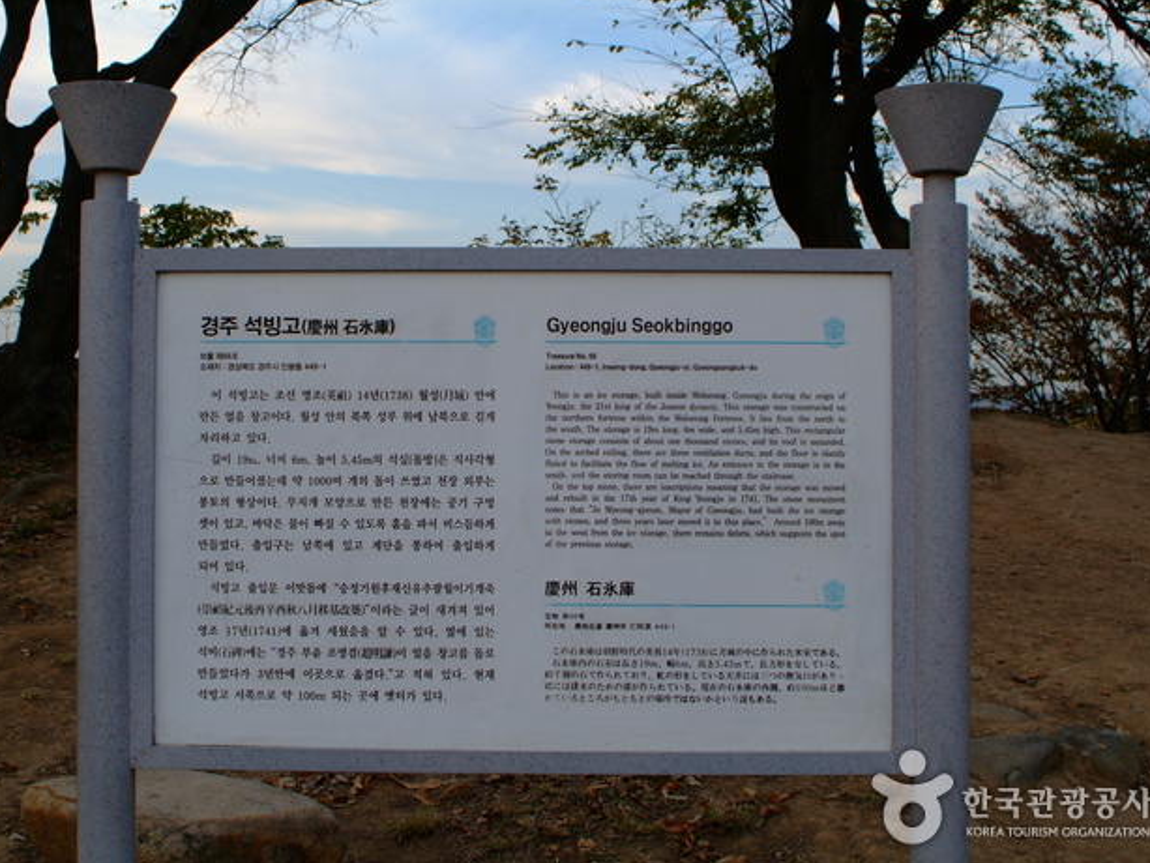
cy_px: 432
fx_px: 1529
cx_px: 525
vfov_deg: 31.5
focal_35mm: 46
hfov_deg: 41.2
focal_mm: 28
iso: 400
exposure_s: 1/180
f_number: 6.7
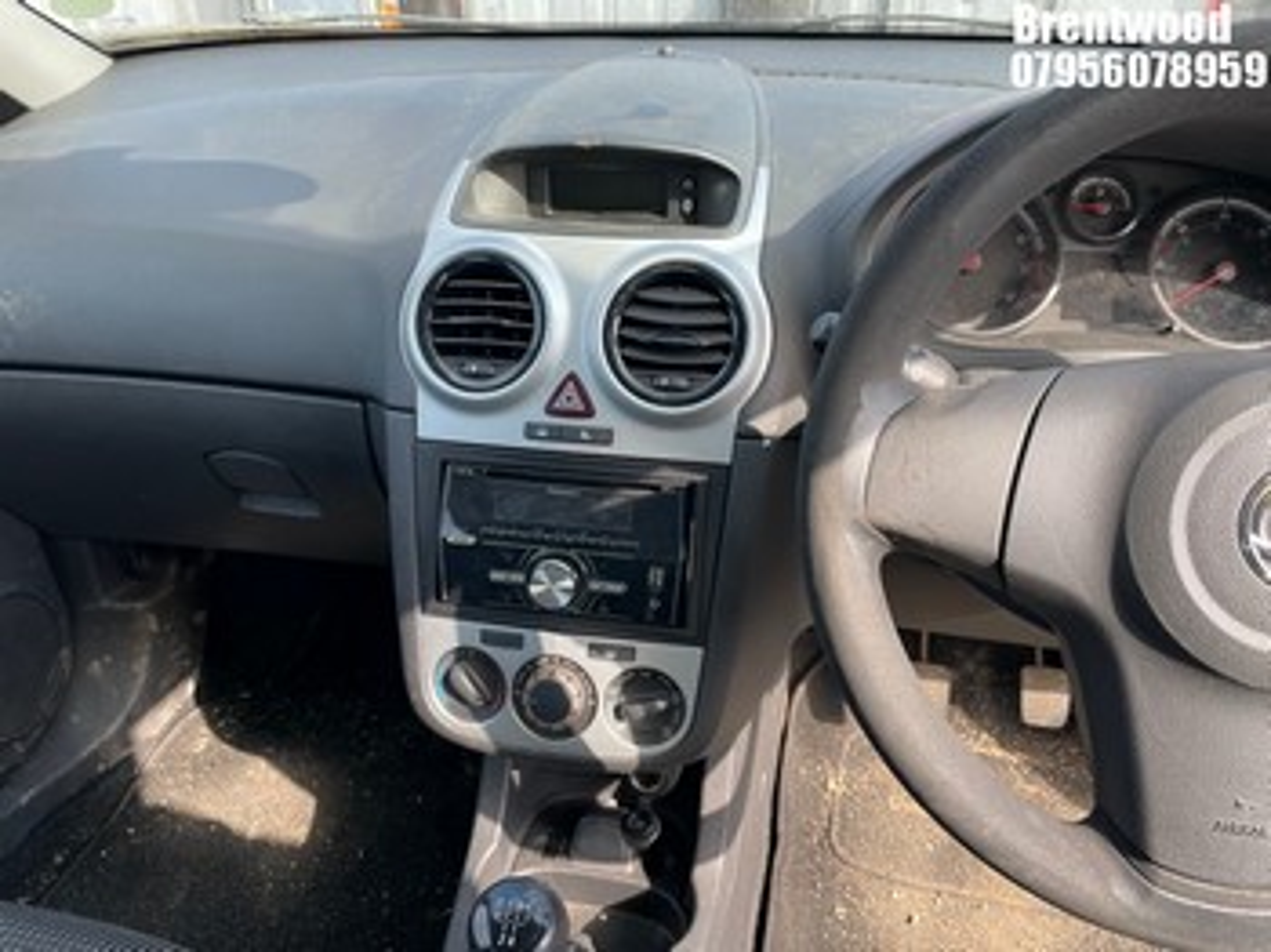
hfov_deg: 67.3
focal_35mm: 26
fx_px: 954
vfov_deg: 53.0
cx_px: 636
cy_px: 476
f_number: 1.6
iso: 32
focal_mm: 4.2
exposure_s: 1/286
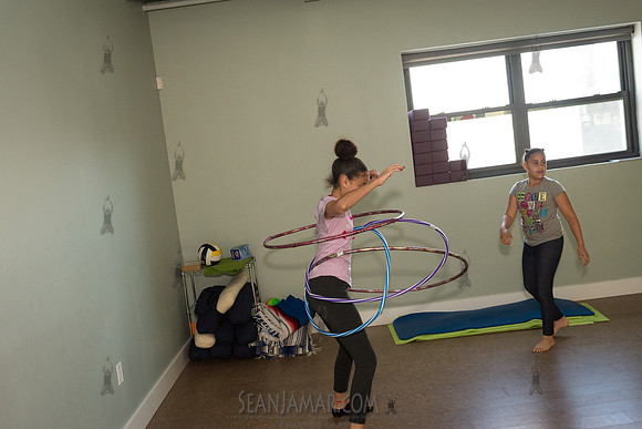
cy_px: 214
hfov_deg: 53.1
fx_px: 642
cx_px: 321
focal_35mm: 36
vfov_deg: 36.9
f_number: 4
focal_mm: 36
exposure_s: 1/640
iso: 1600
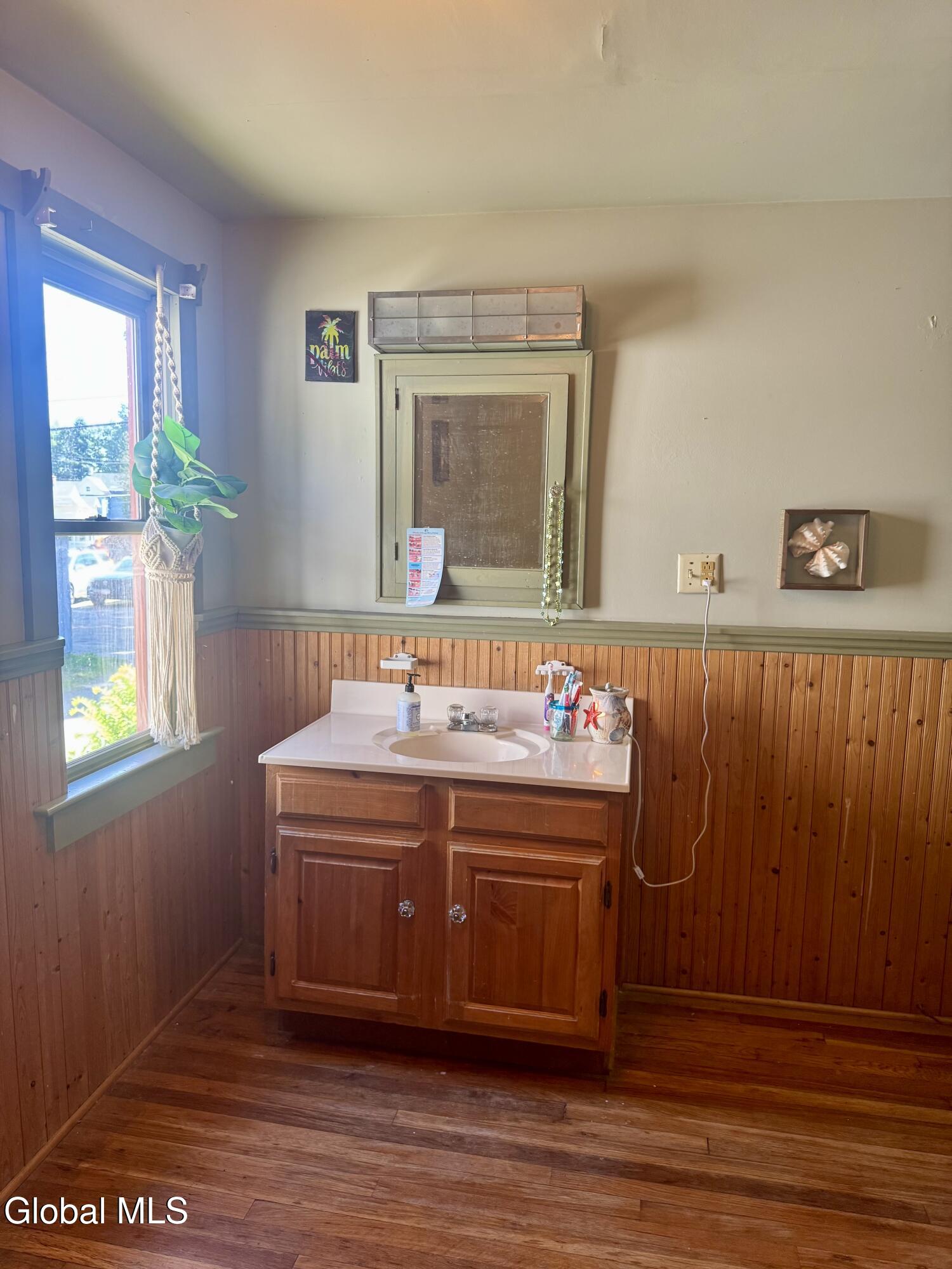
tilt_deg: -8.1
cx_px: 476
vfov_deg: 71.6
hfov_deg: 56.8
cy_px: 634
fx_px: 880
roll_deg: -1.2
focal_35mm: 24
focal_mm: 6.76
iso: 200
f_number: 1.78
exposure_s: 1/120
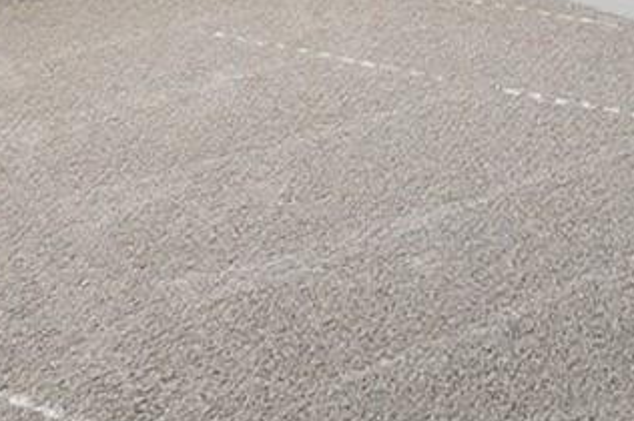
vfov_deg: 12.0
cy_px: -535
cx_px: 313
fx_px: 1671
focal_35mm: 95
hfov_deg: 21.5
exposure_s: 1/2000
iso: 100
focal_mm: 10
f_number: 4
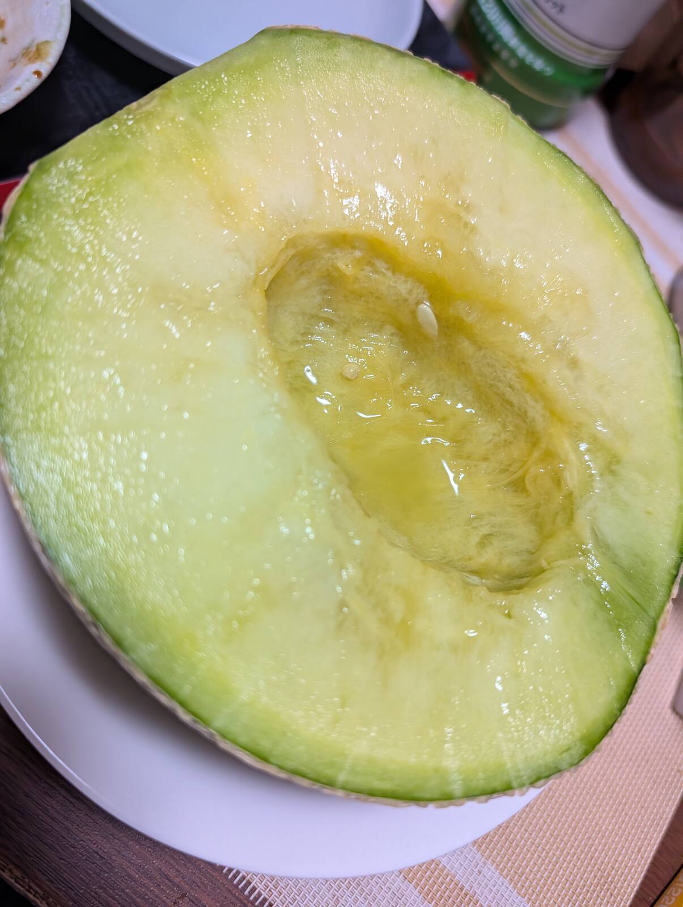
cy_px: 454
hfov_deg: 56.9
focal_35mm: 24
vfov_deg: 71.5
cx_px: 342
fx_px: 630
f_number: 1.68
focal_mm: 6.9
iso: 928
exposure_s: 1/131
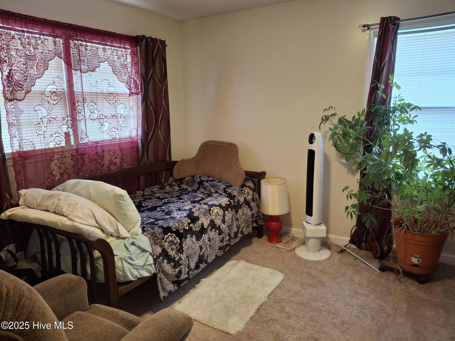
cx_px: 228
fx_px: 329
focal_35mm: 25
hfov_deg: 69.4
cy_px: 170
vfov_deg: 54.9
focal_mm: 4.69
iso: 160
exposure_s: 1/60
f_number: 1.8
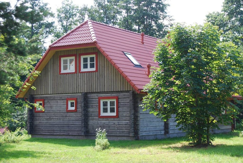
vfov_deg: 19.8
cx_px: 122
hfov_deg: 29.2
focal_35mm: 69
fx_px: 466
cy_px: 82
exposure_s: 1/100
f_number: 5.3
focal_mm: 46
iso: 200
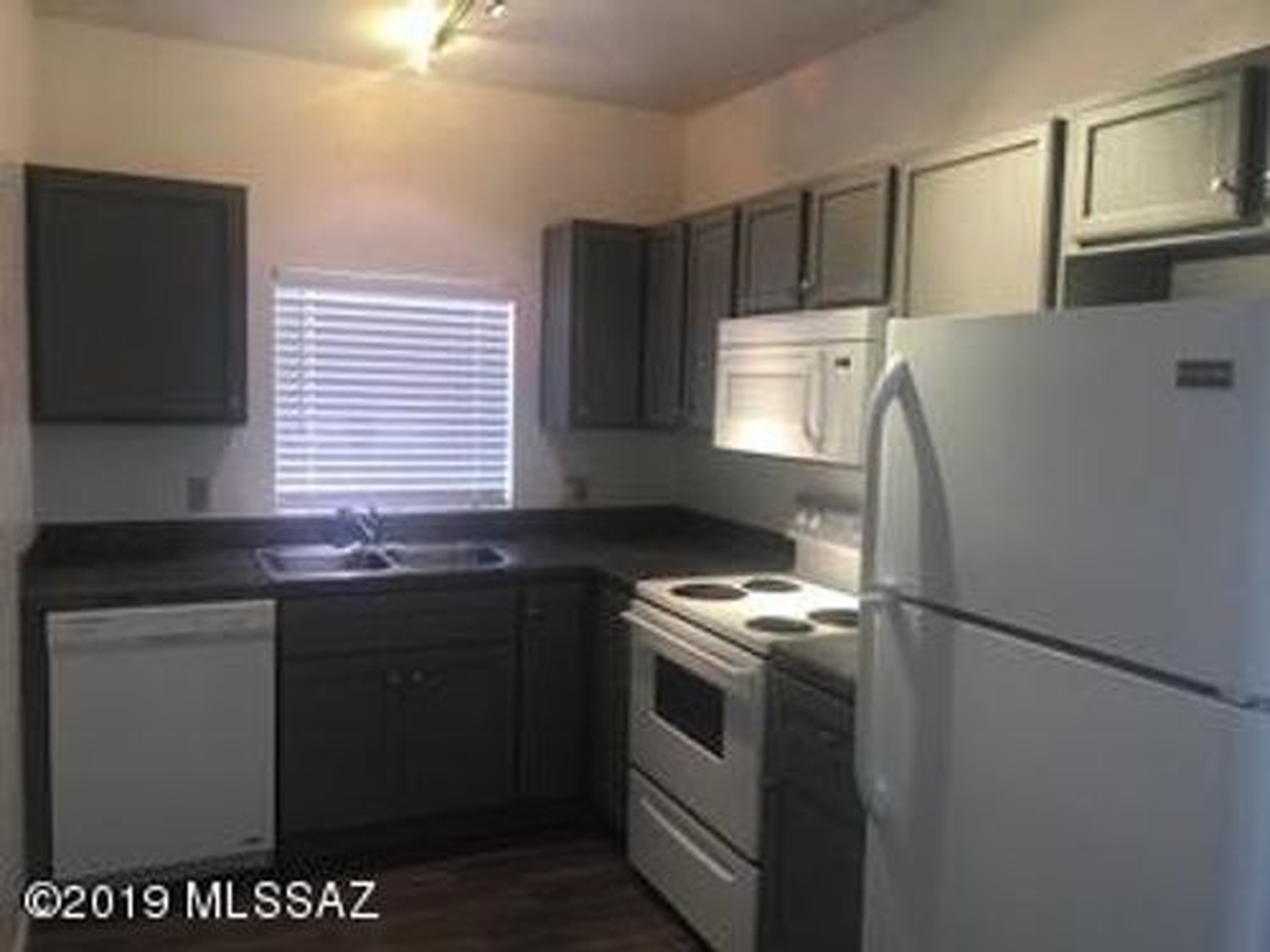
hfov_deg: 63.4
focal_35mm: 28
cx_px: 635
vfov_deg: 49.7
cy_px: 476
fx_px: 1027
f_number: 1.8
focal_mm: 3.99
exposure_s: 1/24
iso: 40
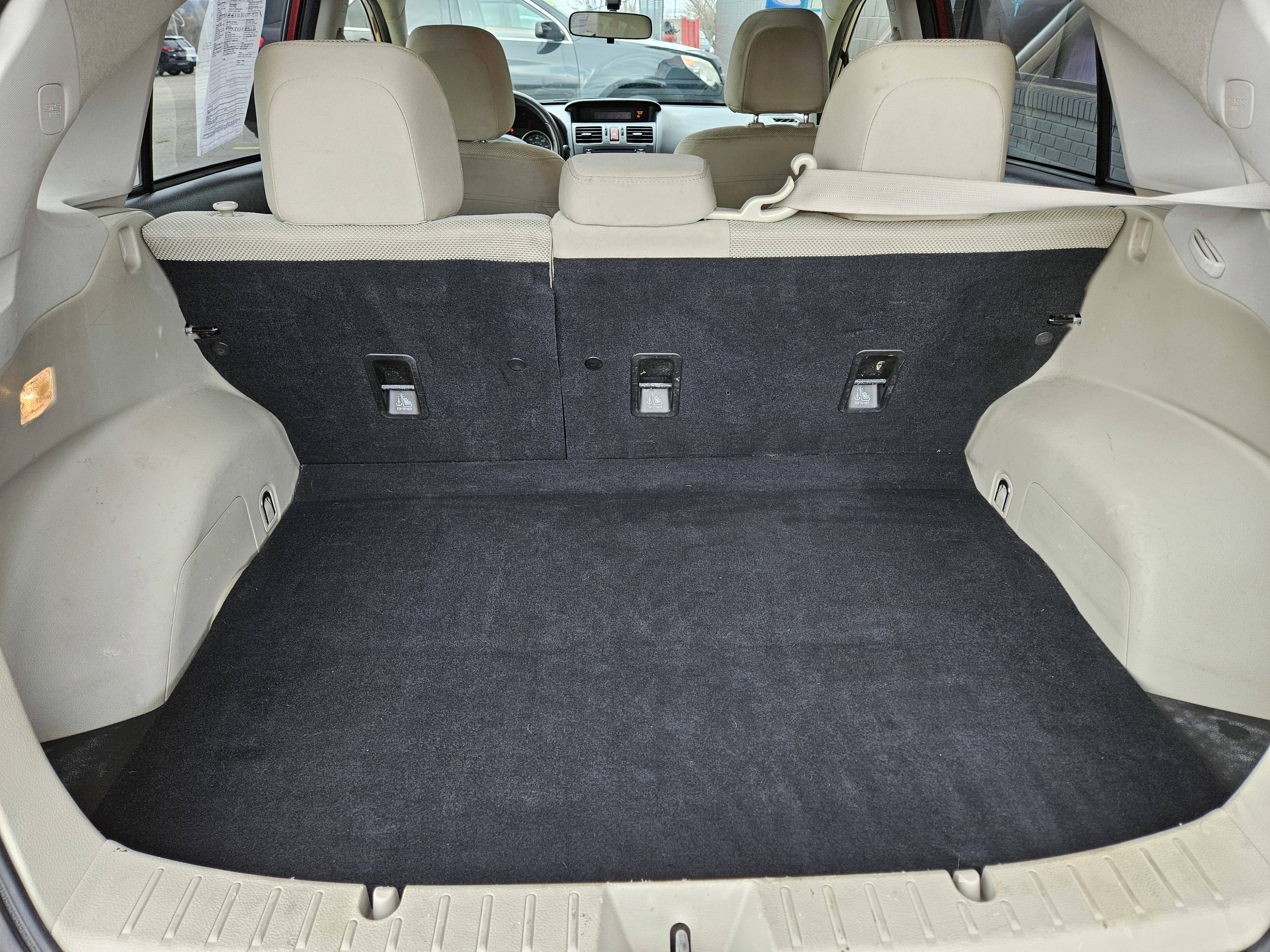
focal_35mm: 23
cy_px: 476
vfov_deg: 58.9
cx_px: 635
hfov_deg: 73.9
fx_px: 844
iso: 80
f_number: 1.8
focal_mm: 5.4
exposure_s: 1/180
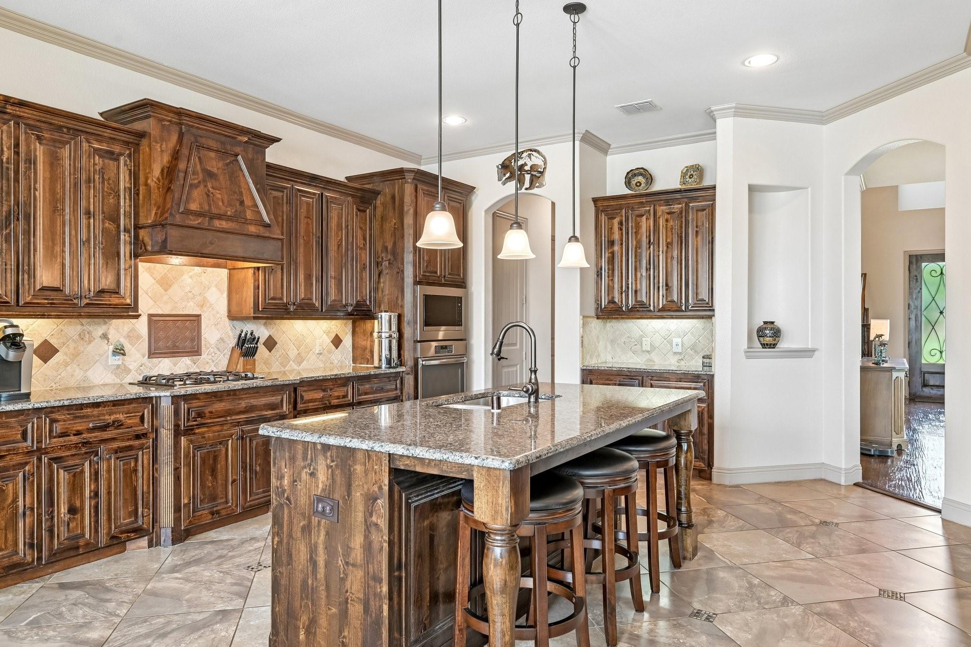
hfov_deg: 77.3
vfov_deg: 56.1
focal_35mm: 22
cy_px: 324
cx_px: 486
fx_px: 607
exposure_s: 1/10
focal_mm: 22.5
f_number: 8
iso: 400
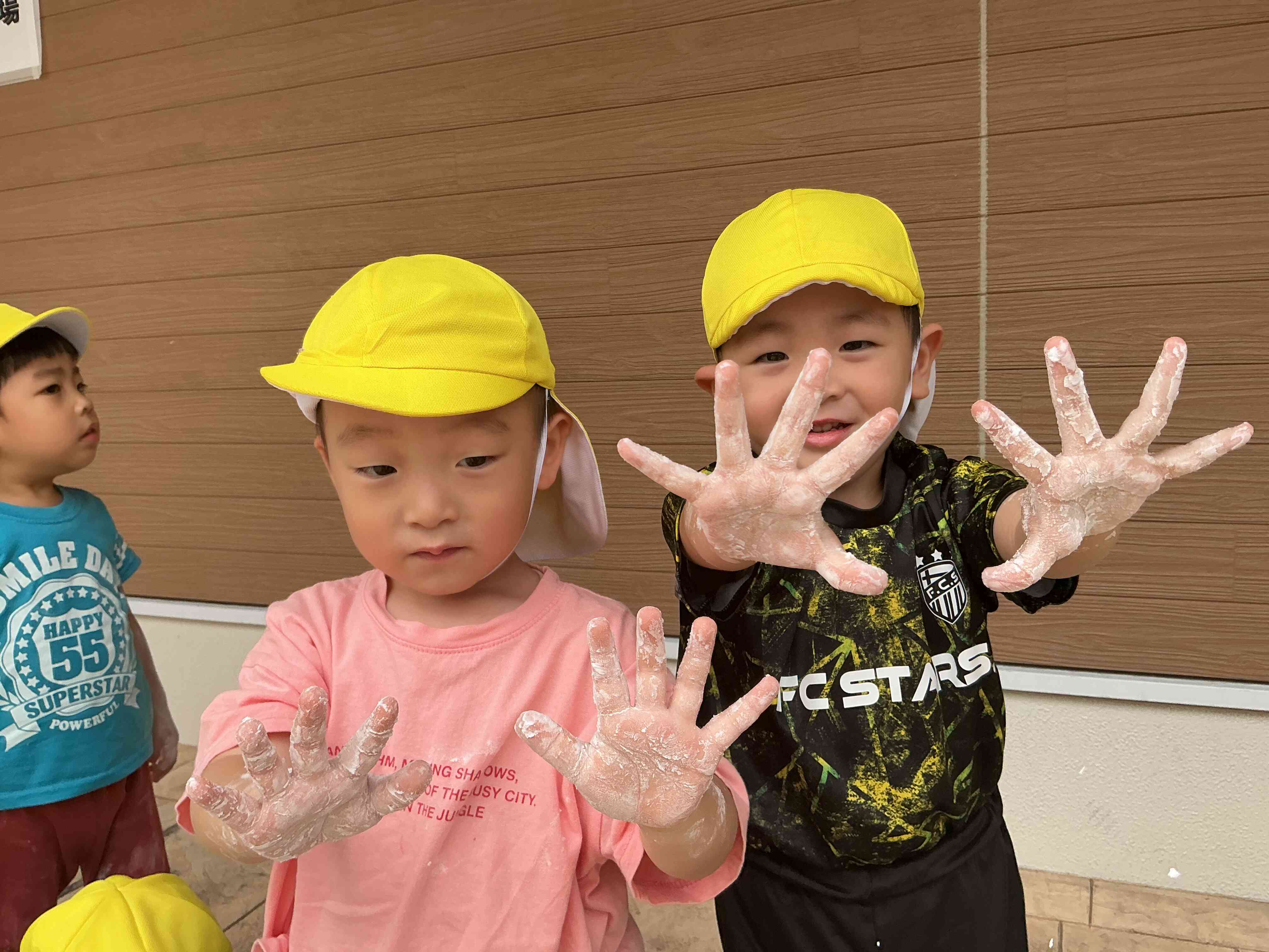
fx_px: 1063
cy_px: 476
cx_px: 634
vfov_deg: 48.2
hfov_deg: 61.7
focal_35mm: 29
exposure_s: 1/457
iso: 25
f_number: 1.8
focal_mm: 3
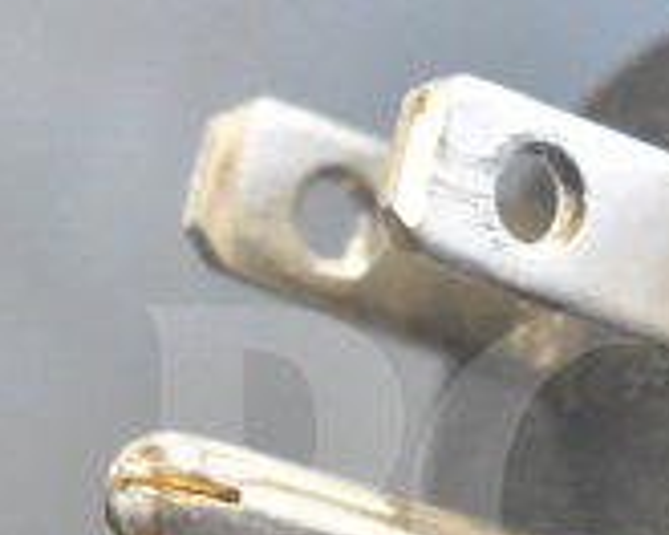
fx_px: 5677
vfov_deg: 5.4
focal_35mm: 287
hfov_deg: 6.7
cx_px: 507
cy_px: 626
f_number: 5.6
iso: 11400
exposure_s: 1/100
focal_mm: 55
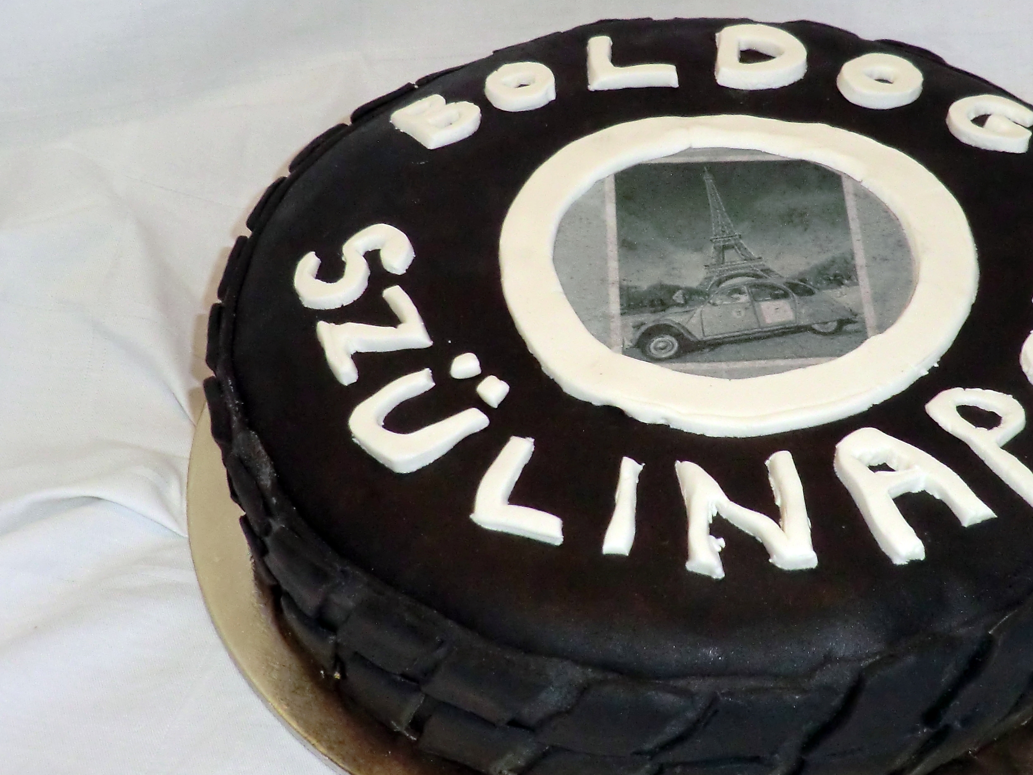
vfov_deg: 22.9
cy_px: 360
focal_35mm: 64
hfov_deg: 30.0
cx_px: 724
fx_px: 1910
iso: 400
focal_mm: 7.1
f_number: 3.8
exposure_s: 1/60
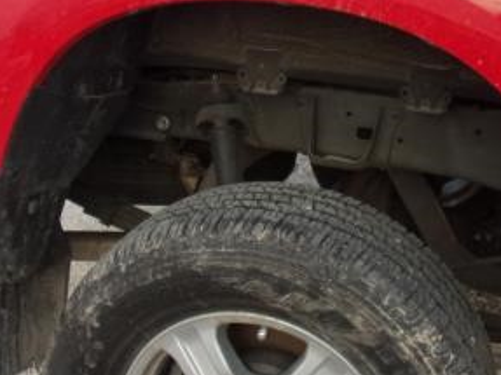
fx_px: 969
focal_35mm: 67
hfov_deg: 28.5
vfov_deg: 21.8
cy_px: 105
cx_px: 389
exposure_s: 1/280
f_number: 3.3
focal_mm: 4.3
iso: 80
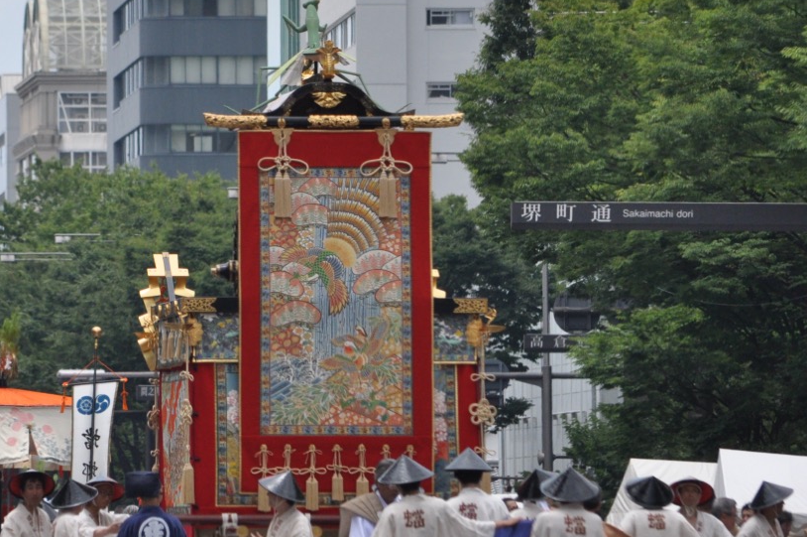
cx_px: 141
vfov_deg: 3.1
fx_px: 9898
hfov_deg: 4.7
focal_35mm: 442
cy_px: 246
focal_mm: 150
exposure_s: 1/4000
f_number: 5.6
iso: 640
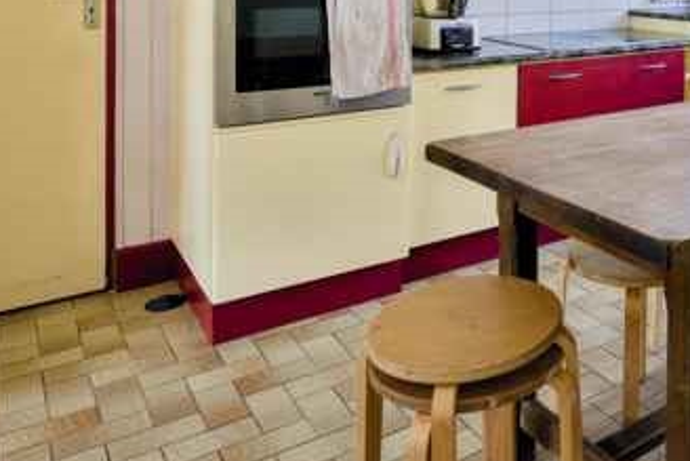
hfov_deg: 44.1
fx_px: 748
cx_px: 650
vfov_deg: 31.2
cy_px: -22
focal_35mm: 39
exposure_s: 1/200
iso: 800
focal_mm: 16
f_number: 8
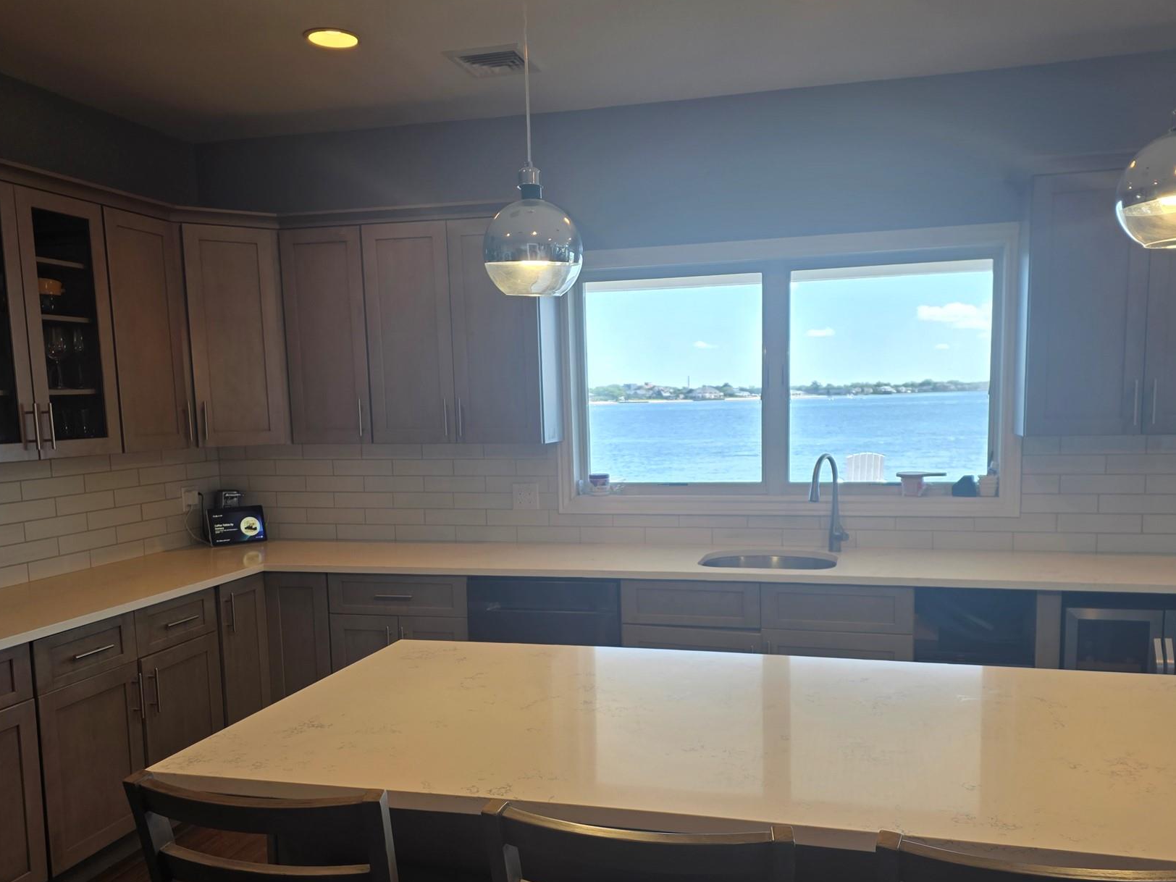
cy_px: 515
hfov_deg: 61.6
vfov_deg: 48.0
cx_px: 629
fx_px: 985
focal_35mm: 29
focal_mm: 6.25
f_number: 1.7
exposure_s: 1/96.1
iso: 25
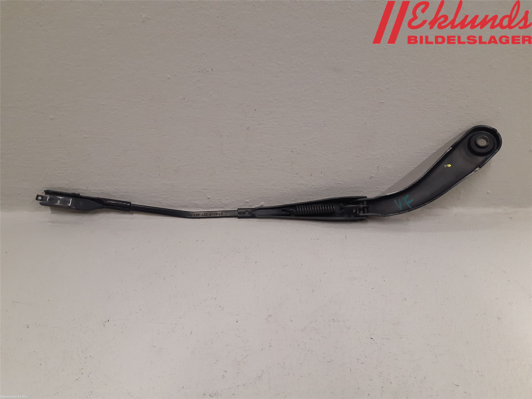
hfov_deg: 67.3
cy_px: 200
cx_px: 266
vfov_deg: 53.1
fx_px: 400
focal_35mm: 26
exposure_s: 1/50
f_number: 1.7
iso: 125
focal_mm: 3.93
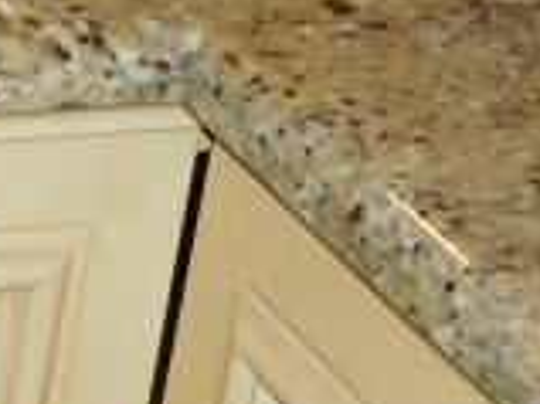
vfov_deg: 6.6
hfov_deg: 8.1
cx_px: -754
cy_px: 129
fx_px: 3507
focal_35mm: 225
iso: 280
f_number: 3.8
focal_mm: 6.2
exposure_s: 1/30
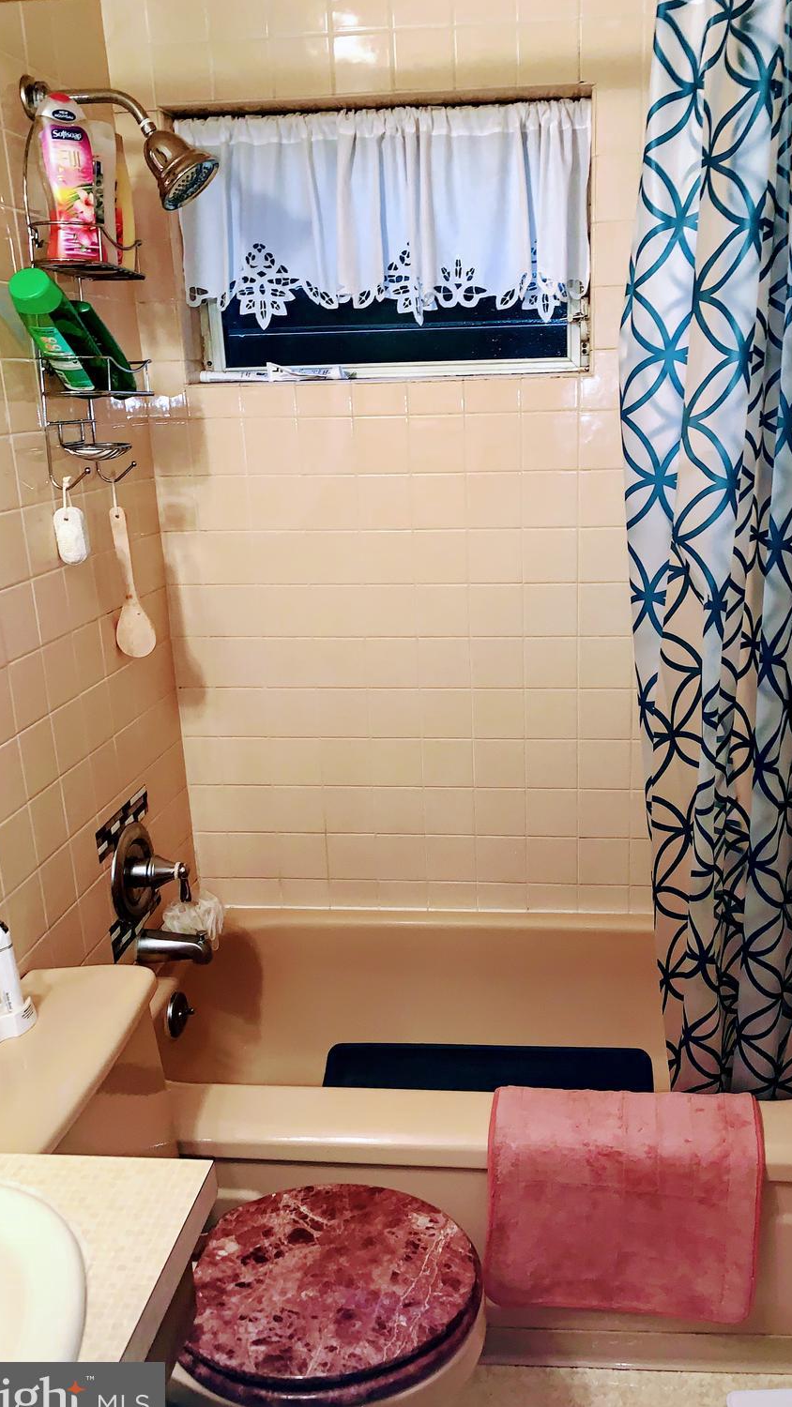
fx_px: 1082
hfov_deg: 40.0
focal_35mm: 29
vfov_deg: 66.1
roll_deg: +2.2
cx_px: 471
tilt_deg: -15.5
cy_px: 719
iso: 64
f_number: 1.8
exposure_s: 1/15
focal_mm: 4.25
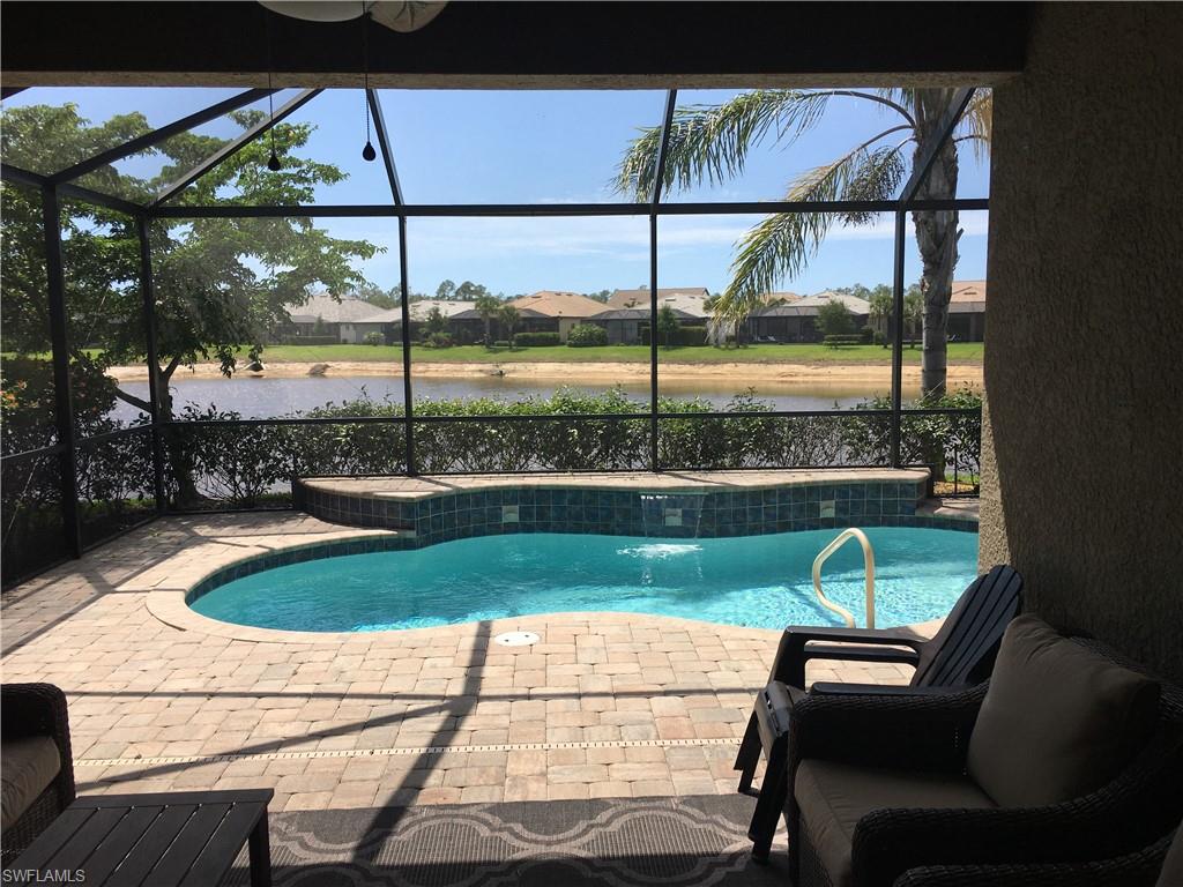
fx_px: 991
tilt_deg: -4.8
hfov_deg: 61.7
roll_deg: +0.1
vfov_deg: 48.2
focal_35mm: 29
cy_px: 444
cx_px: 592
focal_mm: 4.15
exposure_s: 1/1202
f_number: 2.2
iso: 25
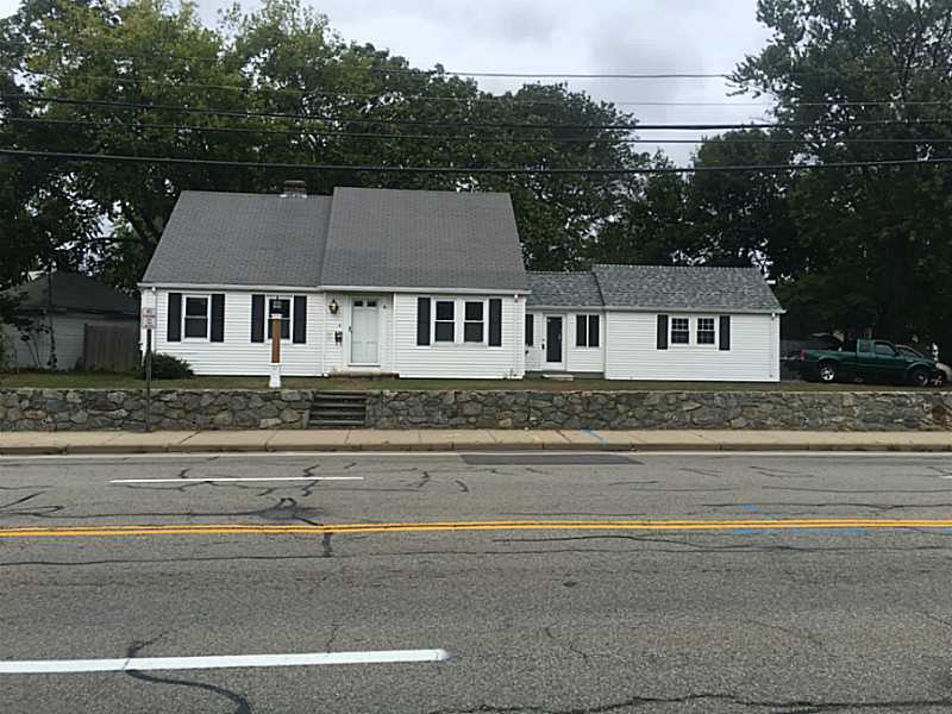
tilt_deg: +0.5
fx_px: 798
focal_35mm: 29
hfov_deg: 61.7
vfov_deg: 48.2
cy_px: 357
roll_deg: -1.1
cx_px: 476
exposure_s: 1/1350
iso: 25
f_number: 2.2
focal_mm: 4.15
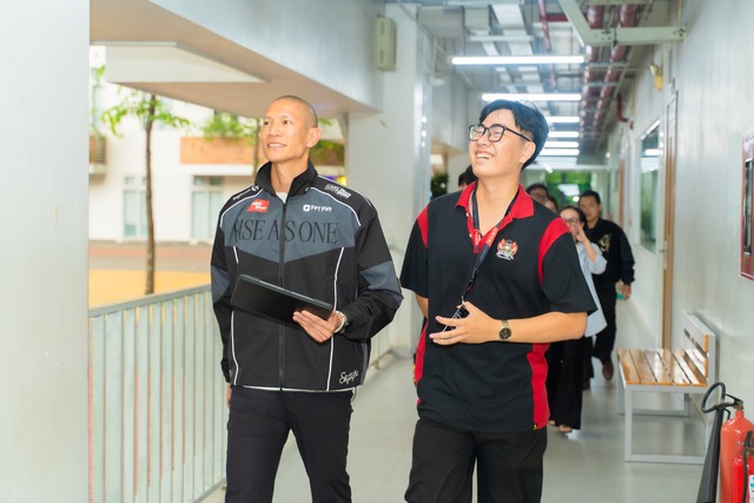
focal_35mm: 53
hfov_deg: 37.5
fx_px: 1110
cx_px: 377
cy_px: 252
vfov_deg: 25.5
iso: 3200
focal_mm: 53
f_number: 3.5
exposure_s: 1/200
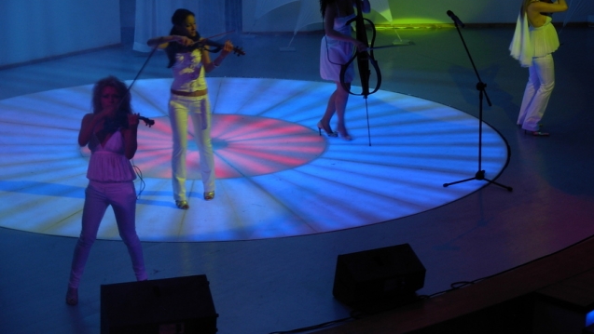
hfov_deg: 20.4
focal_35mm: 105
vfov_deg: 11.5
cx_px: 297
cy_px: 137
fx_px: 1655
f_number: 3.9
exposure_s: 1/13.4
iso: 79
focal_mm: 15.9
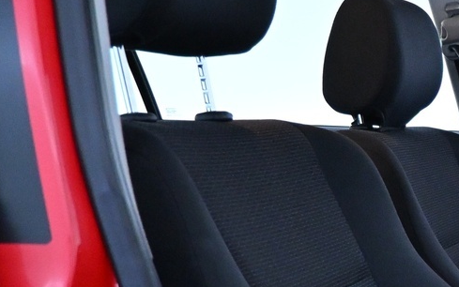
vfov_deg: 15.4
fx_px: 1014
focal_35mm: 81
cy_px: 369
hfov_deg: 20.8
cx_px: 727
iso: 4000
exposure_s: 1/60
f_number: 3.5
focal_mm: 16
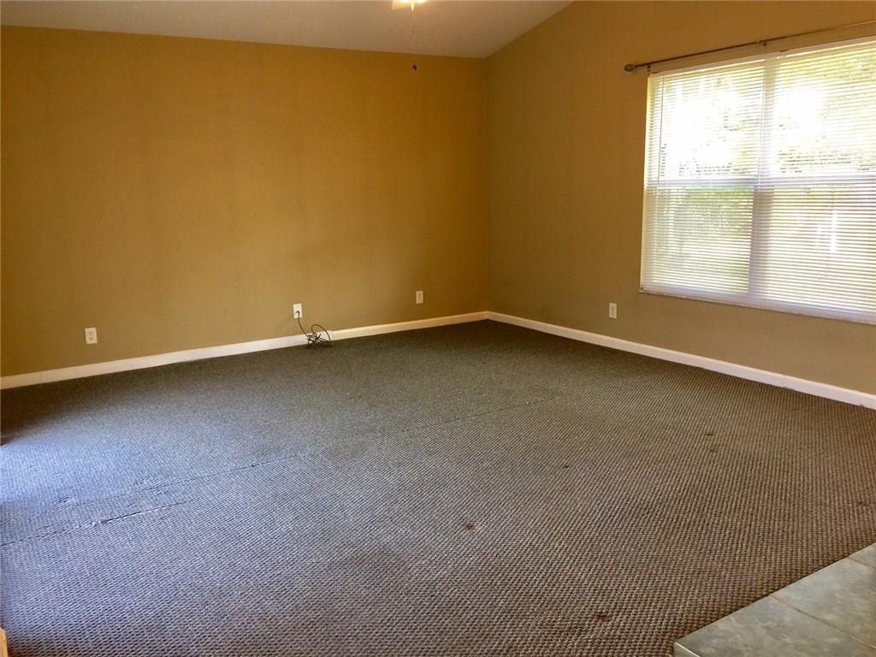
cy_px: 328
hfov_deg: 61.7
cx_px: 438
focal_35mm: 29
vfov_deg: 48.2
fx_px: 734
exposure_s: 1/15
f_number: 2.2
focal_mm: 4.15
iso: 40
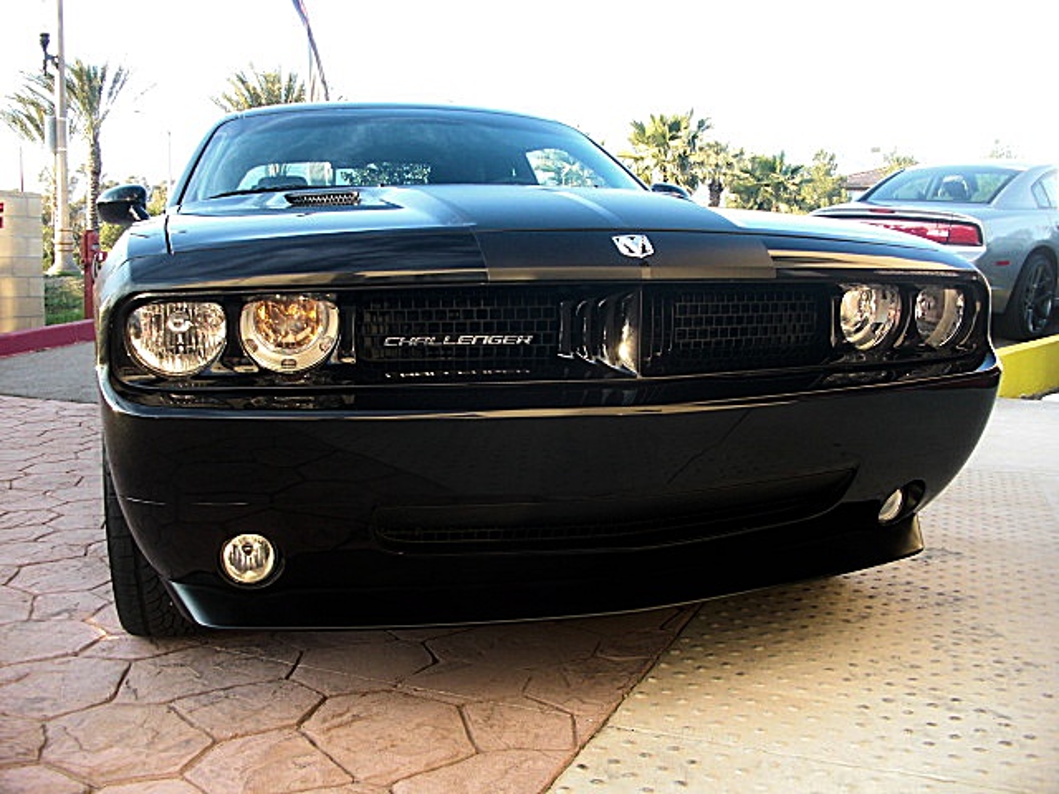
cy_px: 397
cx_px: 530
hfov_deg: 51.4
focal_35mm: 36
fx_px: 1101
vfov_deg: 39.7
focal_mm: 6.3
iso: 100
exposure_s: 1/100
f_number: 2.8
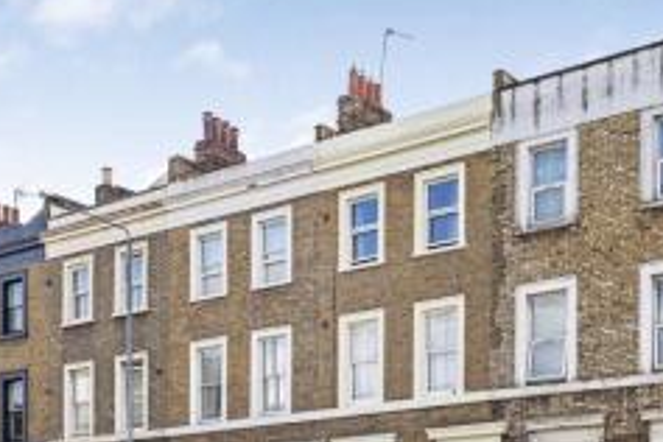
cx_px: 441
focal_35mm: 56
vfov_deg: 24.1
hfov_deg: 35.3
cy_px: 270
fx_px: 1031
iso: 320
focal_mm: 28
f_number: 8
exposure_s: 1/800
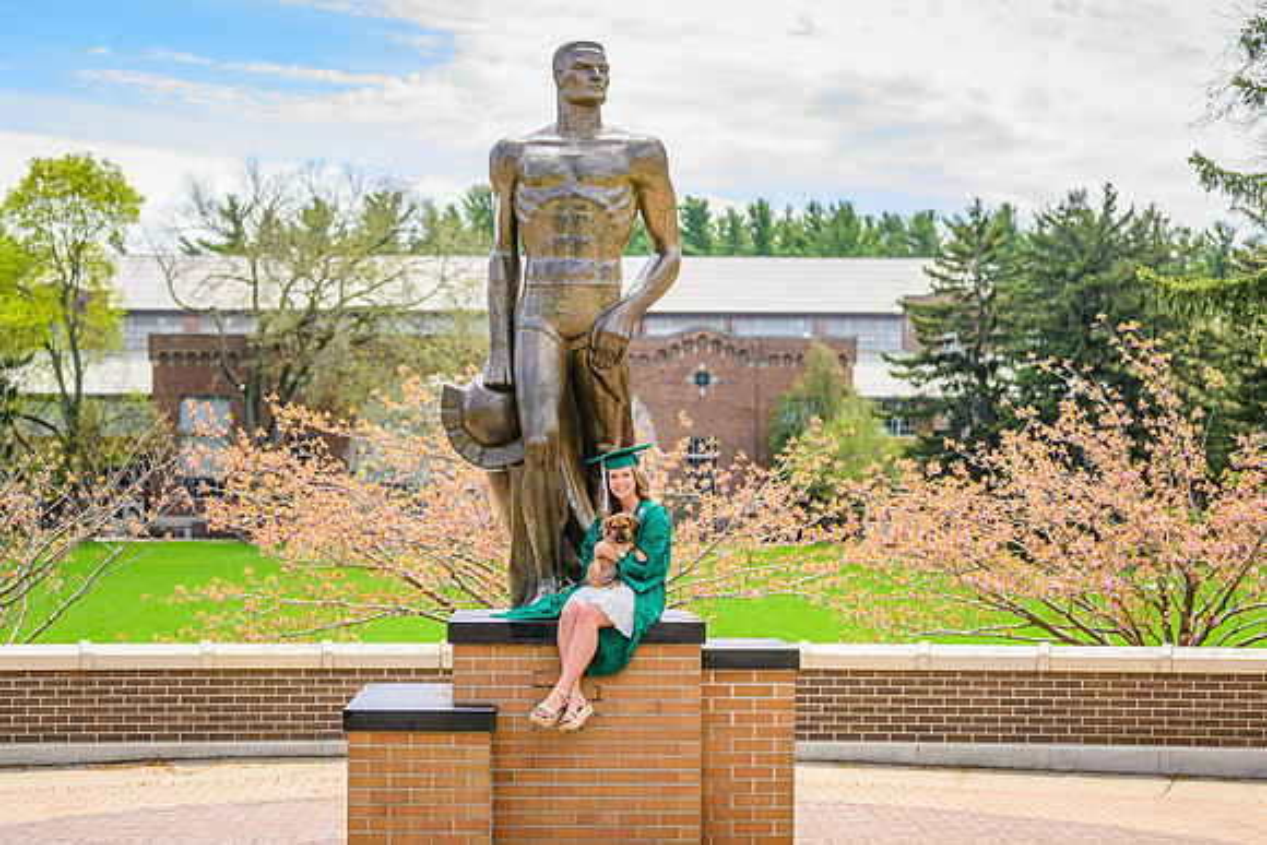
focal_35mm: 77
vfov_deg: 17.7
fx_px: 2720
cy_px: 423
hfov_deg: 26.2
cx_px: 645
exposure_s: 1/2000
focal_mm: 75
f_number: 4
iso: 400
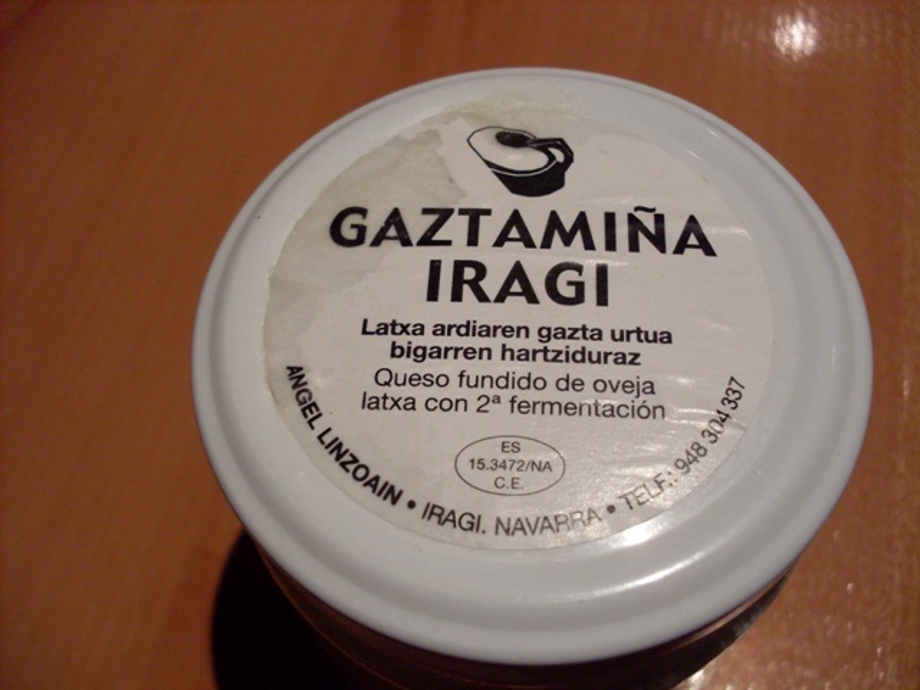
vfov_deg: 37.7
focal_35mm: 38
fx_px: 1010
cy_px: 345
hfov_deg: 49.0
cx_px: 460
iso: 160
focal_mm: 6.3
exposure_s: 1/45
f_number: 2.8
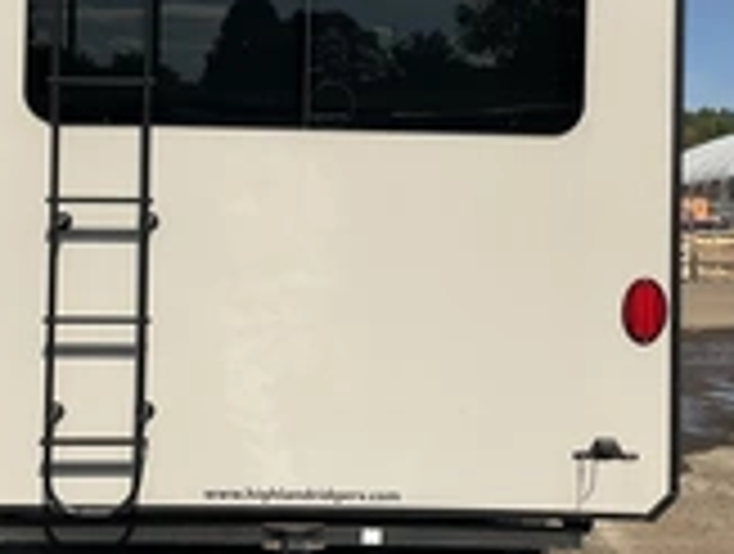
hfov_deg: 27.3
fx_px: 1509
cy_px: 135
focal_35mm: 71
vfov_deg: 20.6
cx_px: 333
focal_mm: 3
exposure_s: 1/3534
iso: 25
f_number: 1.8
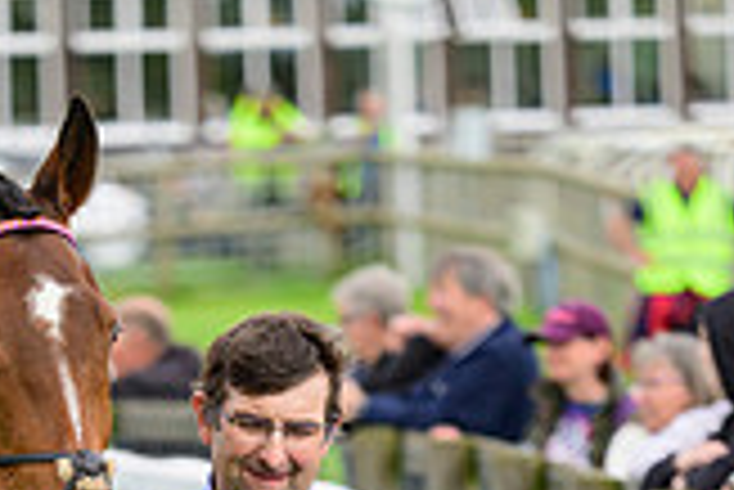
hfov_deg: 3.6
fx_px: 11836
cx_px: 81
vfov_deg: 2.4
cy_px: 922
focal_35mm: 580
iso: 800
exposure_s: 1/1600
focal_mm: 210
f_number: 5
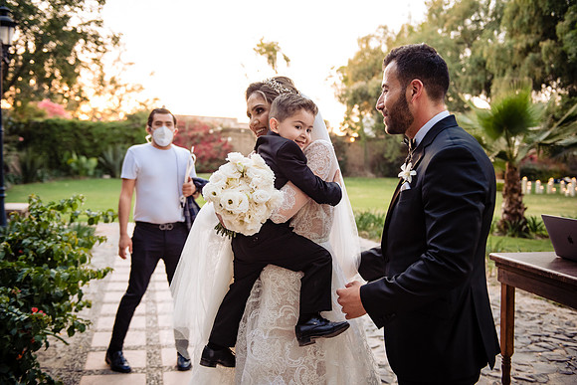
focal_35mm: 38
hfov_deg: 50.7
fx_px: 609
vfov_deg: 35.1
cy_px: 192
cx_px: 288
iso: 1600
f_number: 3.2
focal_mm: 38
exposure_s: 1/320
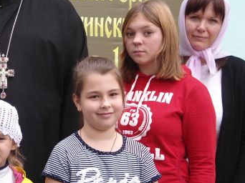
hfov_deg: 18.6
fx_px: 728
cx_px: 1
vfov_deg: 14.3
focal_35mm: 103
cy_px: 109
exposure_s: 1/80
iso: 80
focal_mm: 7.9
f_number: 3.5
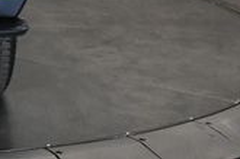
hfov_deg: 11.0
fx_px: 1163
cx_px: -199
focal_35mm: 175
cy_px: -150
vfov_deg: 7.5
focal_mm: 30
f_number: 4.8
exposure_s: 1/80
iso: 3200
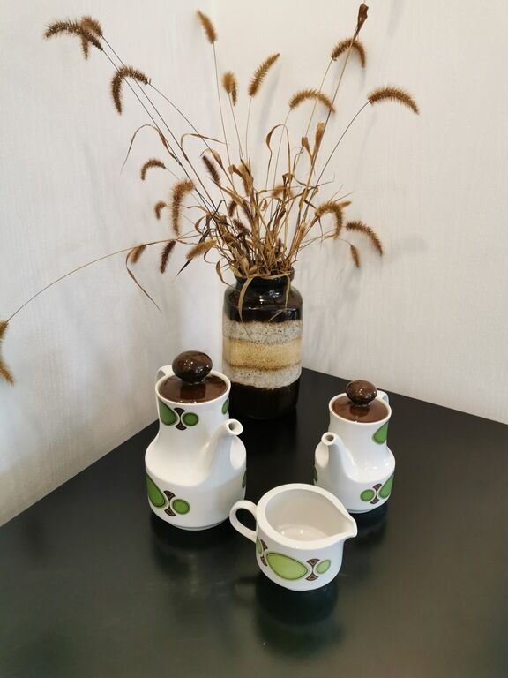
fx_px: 528
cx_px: 254
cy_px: 339
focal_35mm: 27
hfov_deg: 51.4
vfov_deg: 65.3
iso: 125
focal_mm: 5.58
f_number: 1.8
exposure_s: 1/50
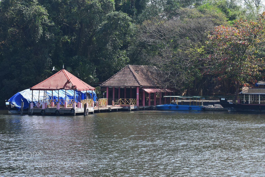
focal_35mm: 105
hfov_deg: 19.4
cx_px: 132
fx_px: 773
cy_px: 88
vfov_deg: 13.1
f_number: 10
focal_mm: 70
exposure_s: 1/320
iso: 400
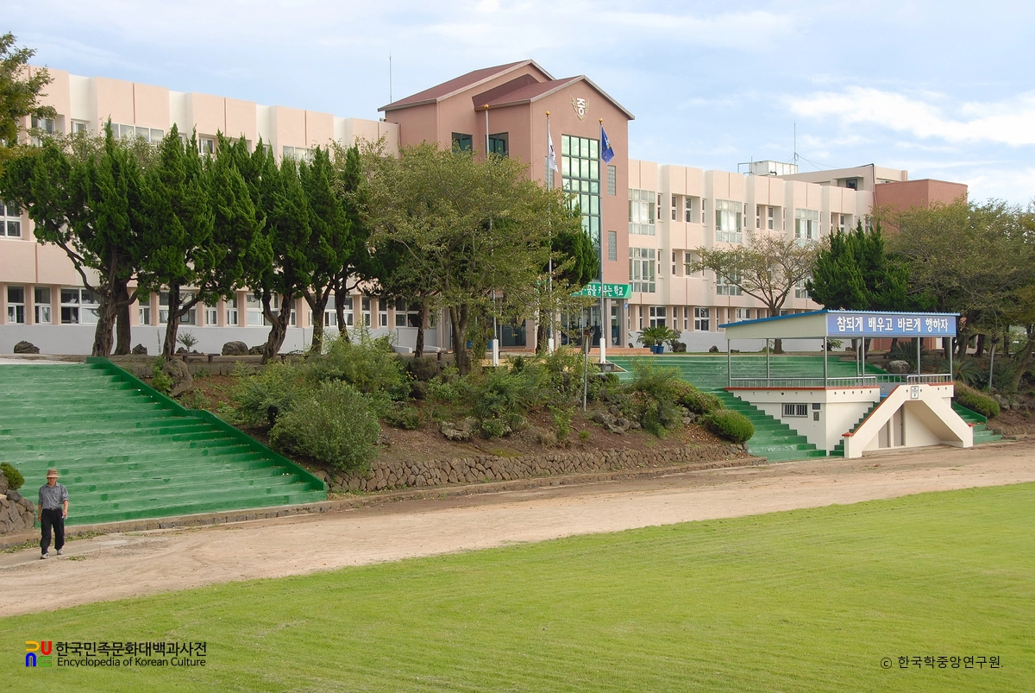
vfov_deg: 25.8
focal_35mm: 52
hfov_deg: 37.8
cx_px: 518
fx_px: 1511
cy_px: 346
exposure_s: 1/90
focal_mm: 35
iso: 100
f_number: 8
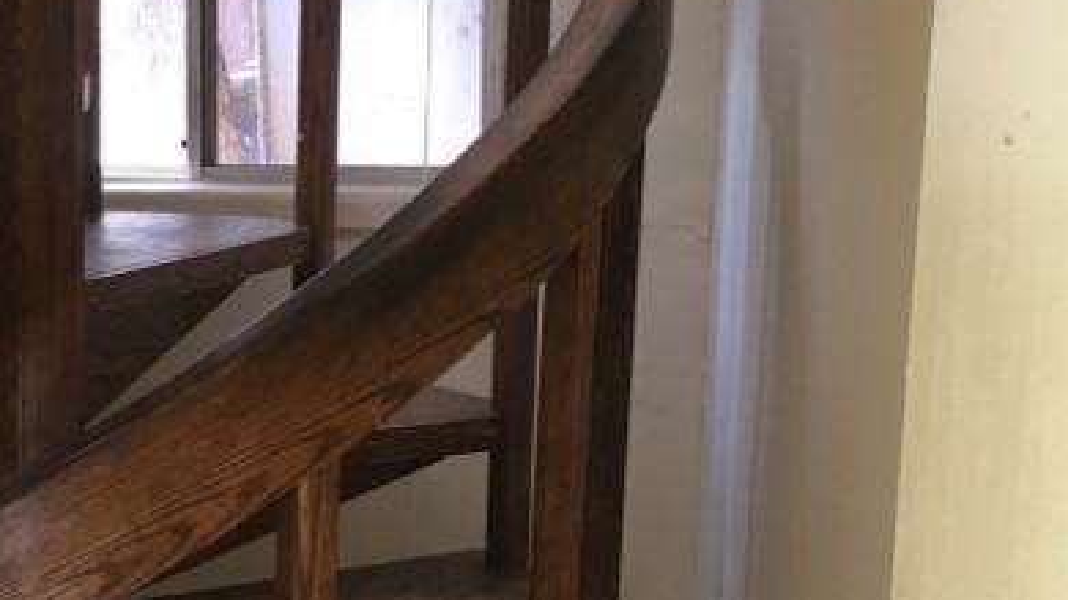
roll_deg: +0.4
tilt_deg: -12.7
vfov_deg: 14.5
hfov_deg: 25.1
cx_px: 196
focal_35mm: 83
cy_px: 400
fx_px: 2350
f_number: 2.2
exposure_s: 1/30
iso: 50
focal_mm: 4.15
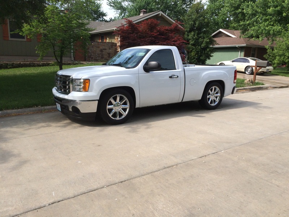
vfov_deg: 48.2
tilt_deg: -11.0
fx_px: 242
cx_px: 144
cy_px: 108
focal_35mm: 29
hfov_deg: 61.7
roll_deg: +0.1
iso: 32
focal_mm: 4.15
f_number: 2.2
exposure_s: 1/1466
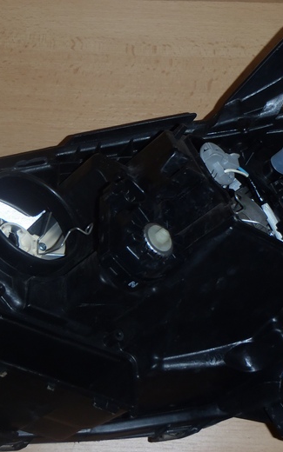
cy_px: 247
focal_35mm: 62
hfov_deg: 20.8
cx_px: 82
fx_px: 765
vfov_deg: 32.9
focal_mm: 6.83
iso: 100
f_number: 4.6
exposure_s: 1/40
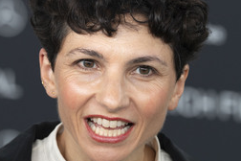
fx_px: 2396
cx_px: 88
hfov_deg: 5.8
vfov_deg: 3.8
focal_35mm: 358
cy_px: 89
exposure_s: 1/400
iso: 1600
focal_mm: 200
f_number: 6.3
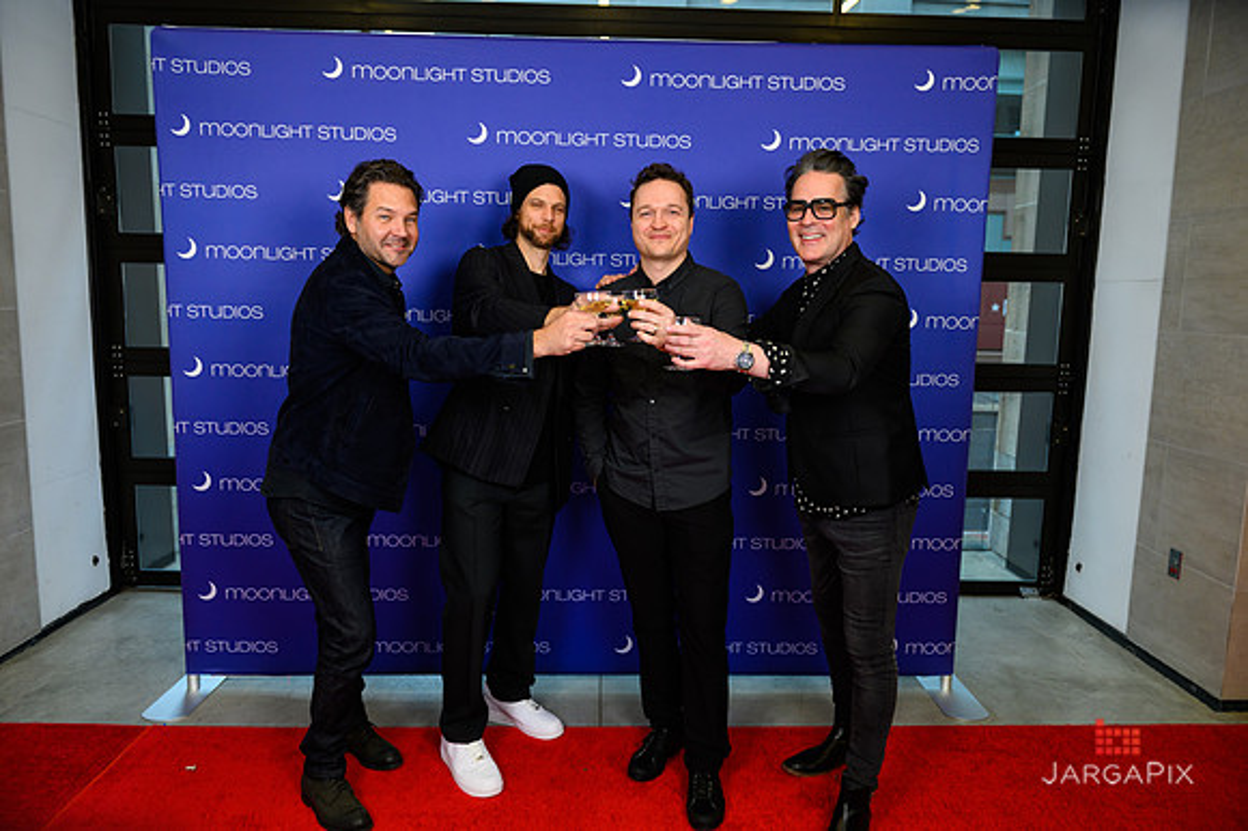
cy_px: 416
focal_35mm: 24
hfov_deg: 73.8
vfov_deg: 53.1
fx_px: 831
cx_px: 624
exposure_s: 1/320
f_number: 5
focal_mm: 24
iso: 1000
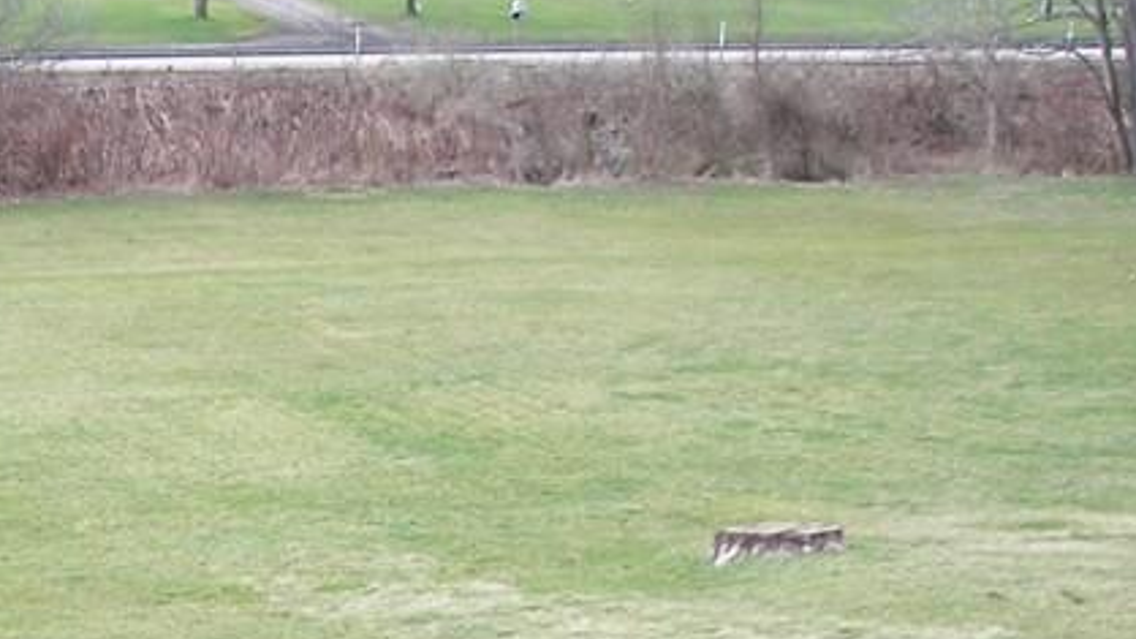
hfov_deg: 21.1
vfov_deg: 12.4
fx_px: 2891
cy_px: 696
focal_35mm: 96
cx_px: -111
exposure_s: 1/160
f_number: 2.8
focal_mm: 6
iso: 50
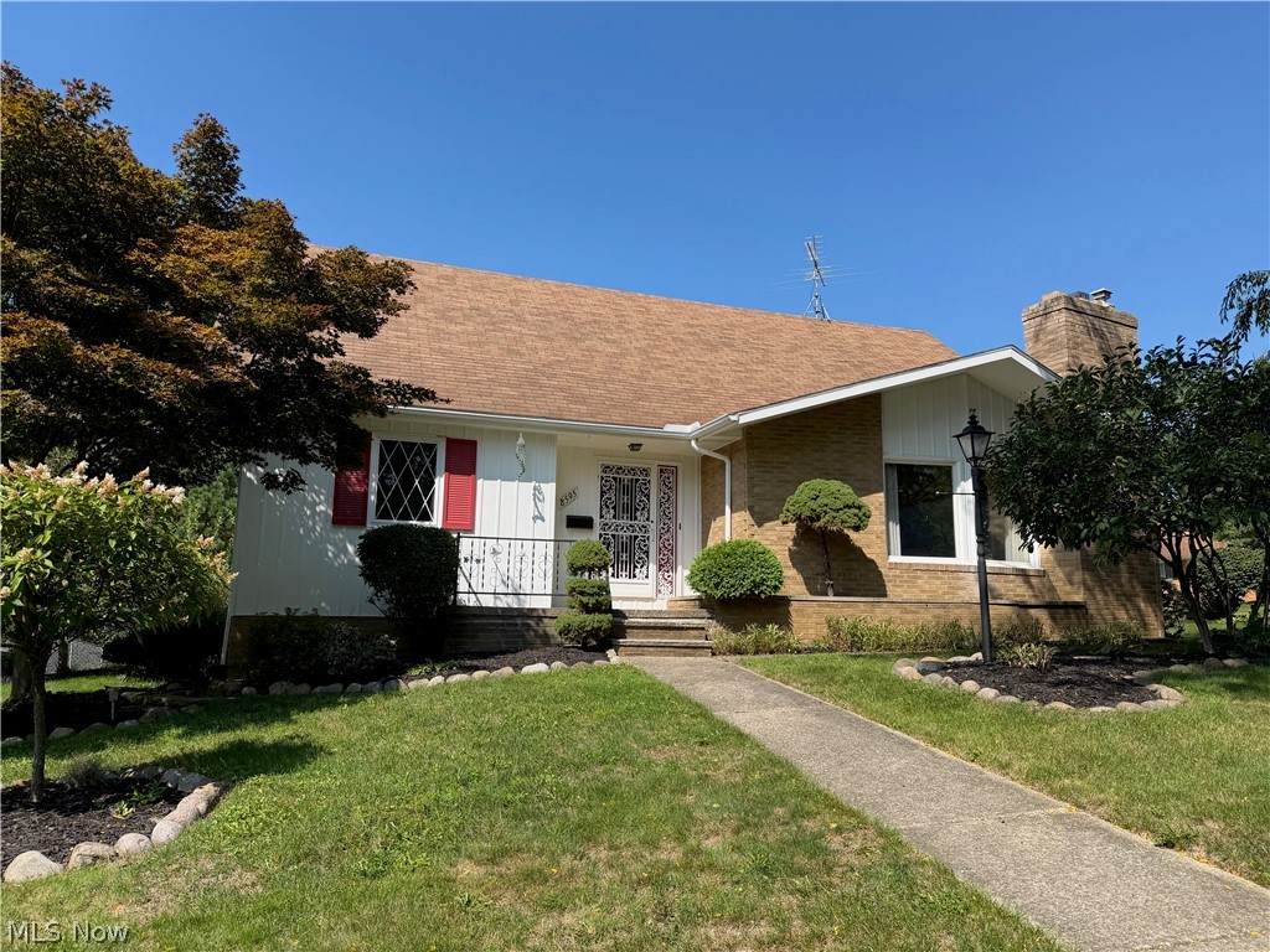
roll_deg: -0.6
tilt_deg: +10.4
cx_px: 635
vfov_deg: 56.8
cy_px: 476
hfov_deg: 71.6
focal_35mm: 24
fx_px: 881
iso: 80
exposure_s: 1/3279
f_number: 1.78
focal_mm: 6.76
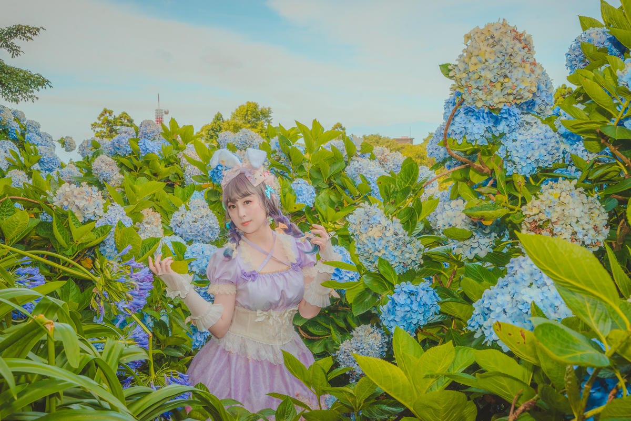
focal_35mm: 49
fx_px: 859
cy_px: 210
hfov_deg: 40.3
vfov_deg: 27.5
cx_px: 316
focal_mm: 49
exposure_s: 1/200
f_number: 14
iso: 320
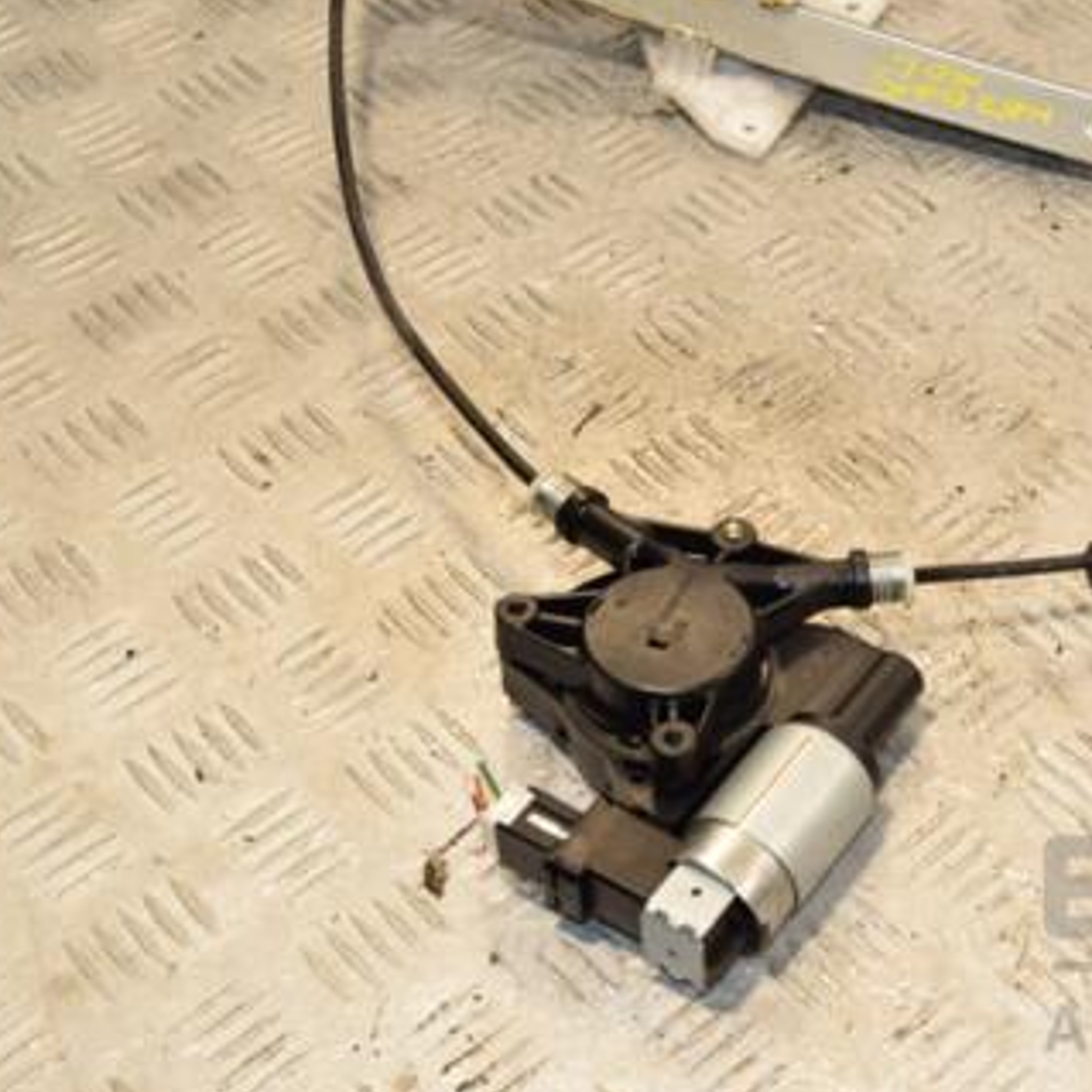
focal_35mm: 72
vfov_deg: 23.9
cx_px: 979
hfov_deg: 23.4
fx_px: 2570
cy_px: 431
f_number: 9
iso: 800
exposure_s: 1/200
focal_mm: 30
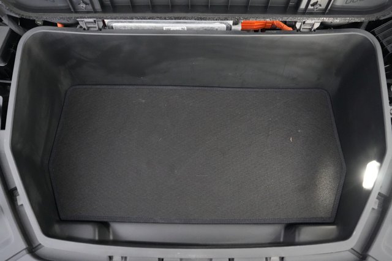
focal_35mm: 26
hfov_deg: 69.4
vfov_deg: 49.5
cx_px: 196
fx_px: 283
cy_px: 130
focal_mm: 26
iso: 12800
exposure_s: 1/50
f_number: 2.8
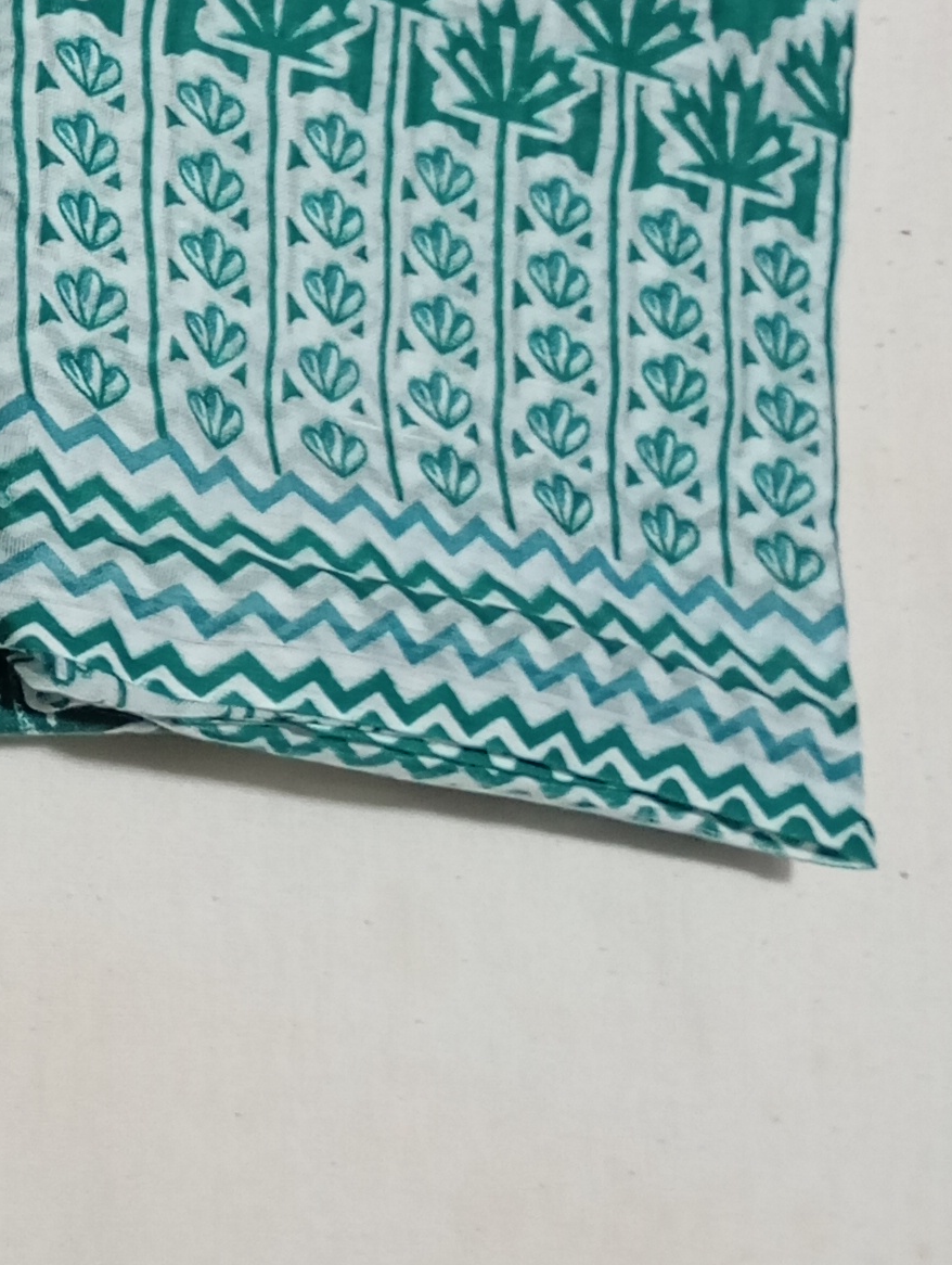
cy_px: 128
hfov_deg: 13.9
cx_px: -620
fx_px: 3584
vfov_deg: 19.6
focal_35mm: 98
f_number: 1.8
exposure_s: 1/20
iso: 1132
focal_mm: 4.27
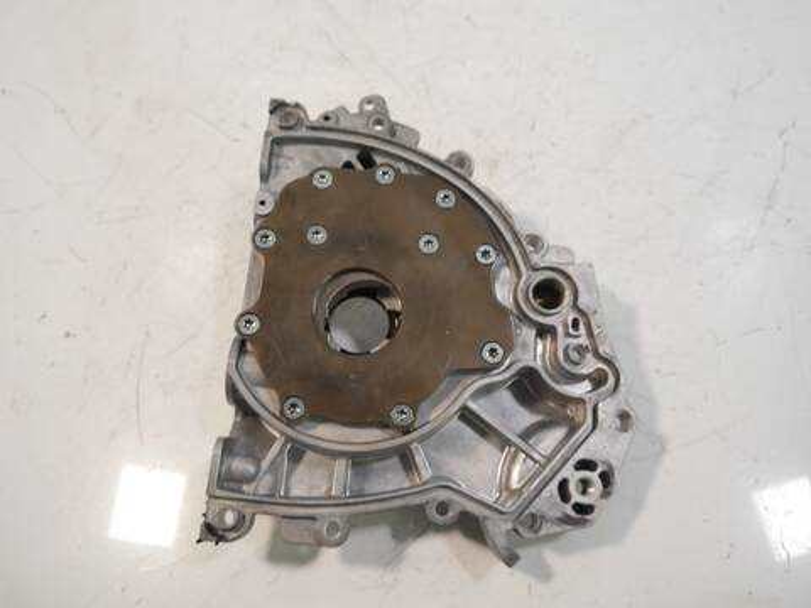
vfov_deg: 46.8
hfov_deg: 60.0
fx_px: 703
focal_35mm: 30
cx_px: 406
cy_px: 304
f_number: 3.5
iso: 800
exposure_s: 1/125
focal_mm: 15
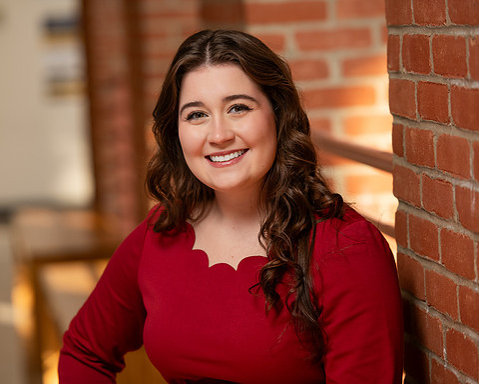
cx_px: 226
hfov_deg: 12.6
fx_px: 2169
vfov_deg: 10.1
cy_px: 192
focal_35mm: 153
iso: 250
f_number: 3.2
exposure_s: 1/250
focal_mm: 135
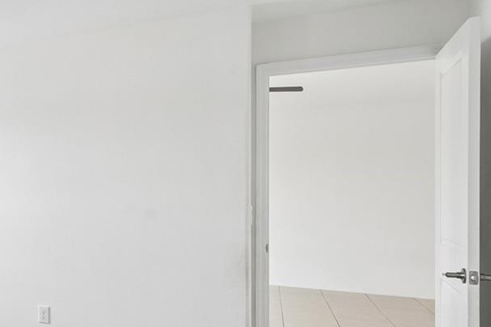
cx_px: -80
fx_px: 504
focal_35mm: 37
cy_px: 188
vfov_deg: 35.8
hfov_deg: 39.6
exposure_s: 1/60
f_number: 8
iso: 400
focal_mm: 14
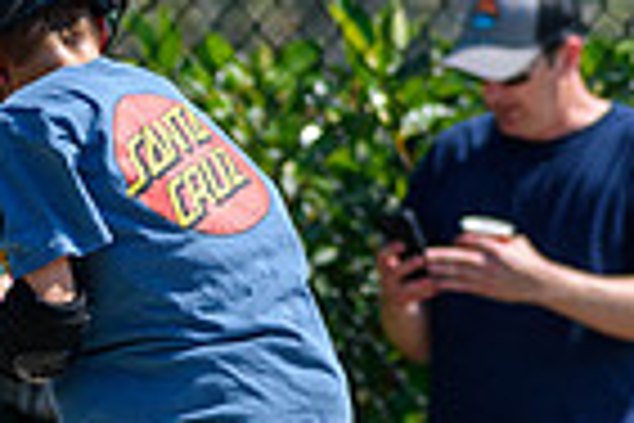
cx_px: 108
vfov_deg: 1.1
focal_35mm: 1204
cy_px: 601
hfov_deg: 1.7
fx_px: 21202
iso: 320
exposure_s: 1/2000
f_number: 5.6
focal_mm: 195
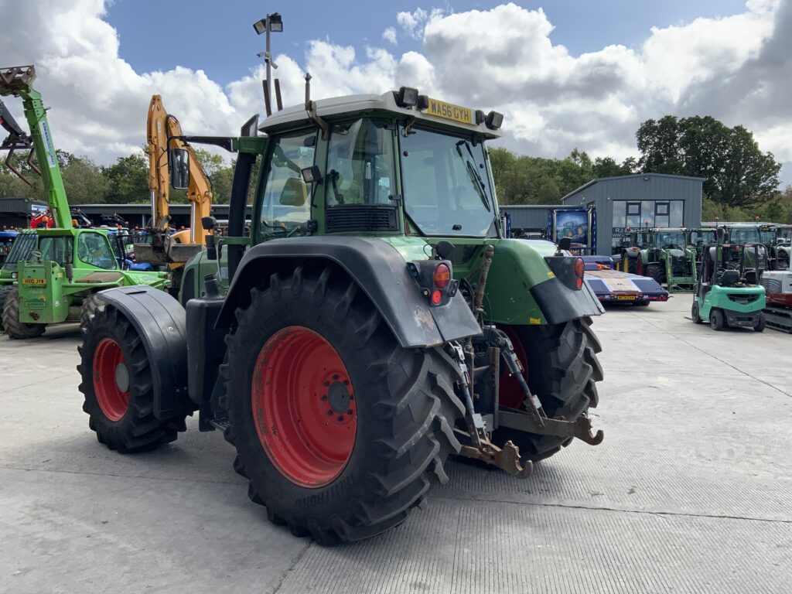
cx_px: 396
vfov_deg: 48.2
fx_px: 664
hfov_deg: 61.7
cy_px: 297
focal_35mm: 29
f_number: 1.8
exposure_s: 1/1342
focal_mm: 3
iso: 16
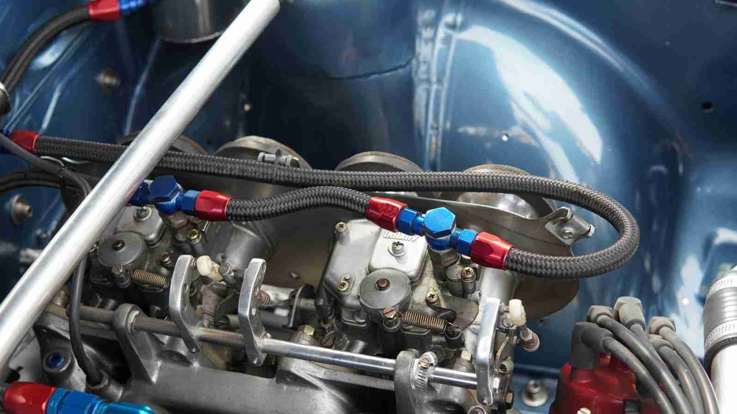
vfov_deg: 24.9
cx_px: 371
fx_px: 938
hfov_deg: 42.9
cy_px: 243
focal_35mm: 48
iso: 640
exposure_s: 1/160
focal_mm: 30
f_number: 4
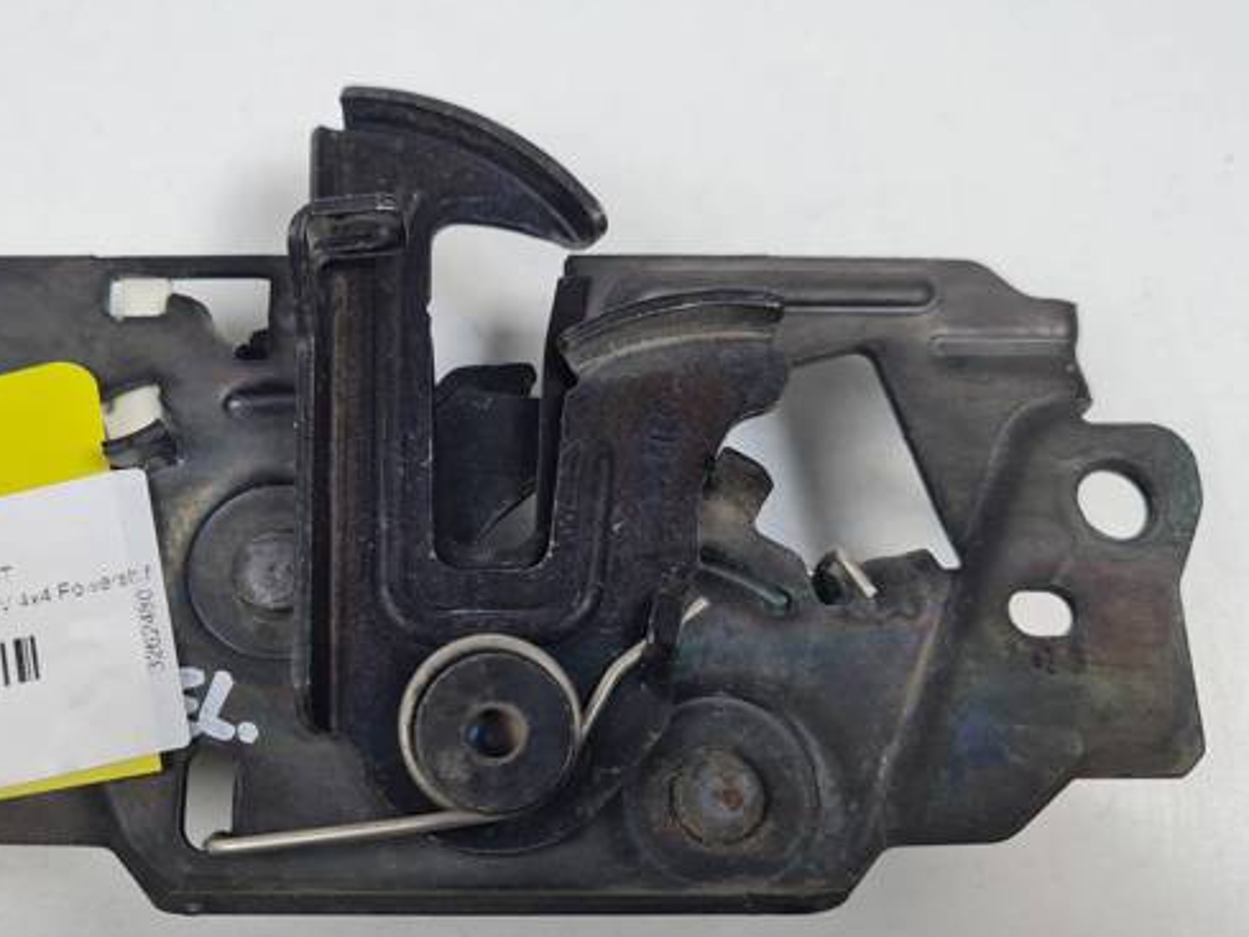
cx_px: 457
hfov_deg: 53.3
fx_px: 1227
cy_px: 520
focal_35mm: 34
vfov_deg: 41.8
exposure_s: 1/244
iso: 50
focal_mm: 5.4
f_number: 1.8
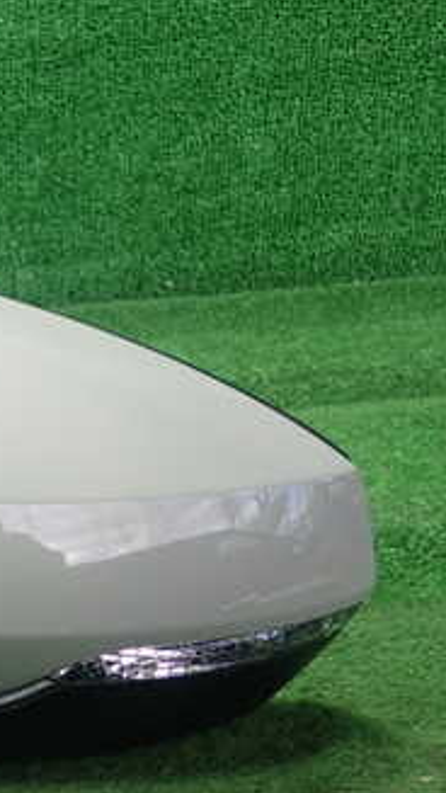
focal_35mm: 60
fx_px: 1261
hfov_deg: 17.8
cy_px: 526
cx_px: -240
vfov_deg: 34.6
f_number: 2.3
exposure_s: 1/125
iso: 250
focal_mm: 5.5
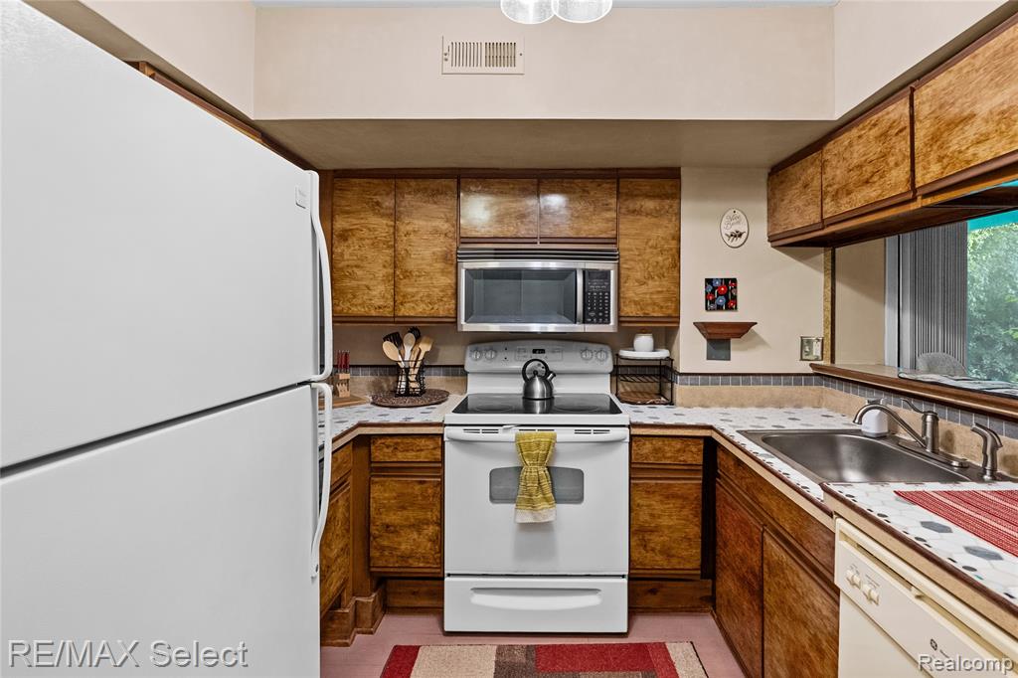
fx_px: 452
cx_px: 509
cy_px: 339
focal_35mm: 16
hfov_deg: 96.8
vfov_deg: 73.7
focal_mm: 16
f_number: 5.6
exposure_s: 1/30
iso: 10000
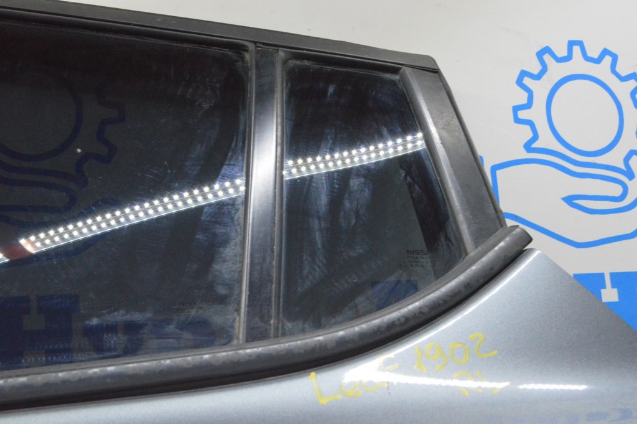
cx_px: 318
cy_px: 212
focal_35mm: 52
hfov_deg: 37.9
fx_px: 928
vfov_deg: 25.7
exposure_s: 1/20
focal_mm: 35
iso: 6400
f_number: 20
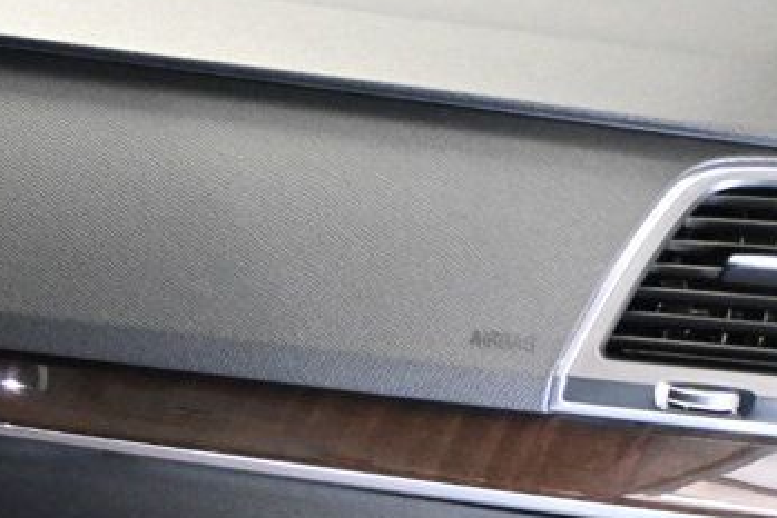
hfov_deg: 21.9
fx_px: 1851
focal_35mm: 86
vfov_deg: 15.6
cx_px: -158
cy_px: 520
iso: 6400
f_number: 3.8
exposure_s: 1/60
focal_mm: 19.5
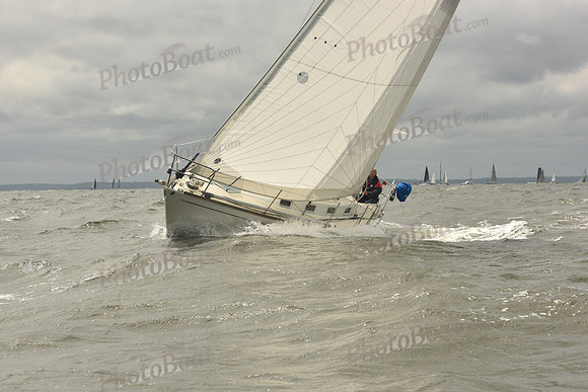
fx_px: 1389
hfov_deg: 23.9
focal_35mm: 85
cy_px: 196
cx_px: 294
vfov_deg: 16.1
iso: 320
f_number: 10
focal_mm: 85
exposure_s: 1/1600
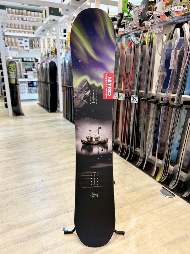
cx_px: 95
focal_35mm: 26
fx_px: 190
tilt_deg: -15.3
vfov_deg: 67.3
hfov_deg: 53.1
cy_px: 127
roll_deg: -0.4
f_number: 1.5
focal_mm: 5.7
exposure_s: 1/50
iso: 64
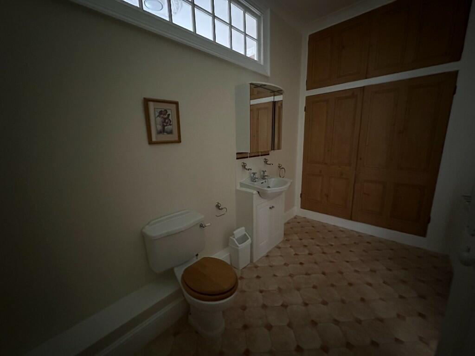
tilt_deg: -13.1
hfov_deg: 102.1
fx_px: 192
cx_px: 238
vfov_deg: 85.7
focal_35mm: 14
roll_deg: +1.9
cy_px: 178
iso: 2000
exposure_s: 1/30
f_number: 2.2
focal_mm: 2.22
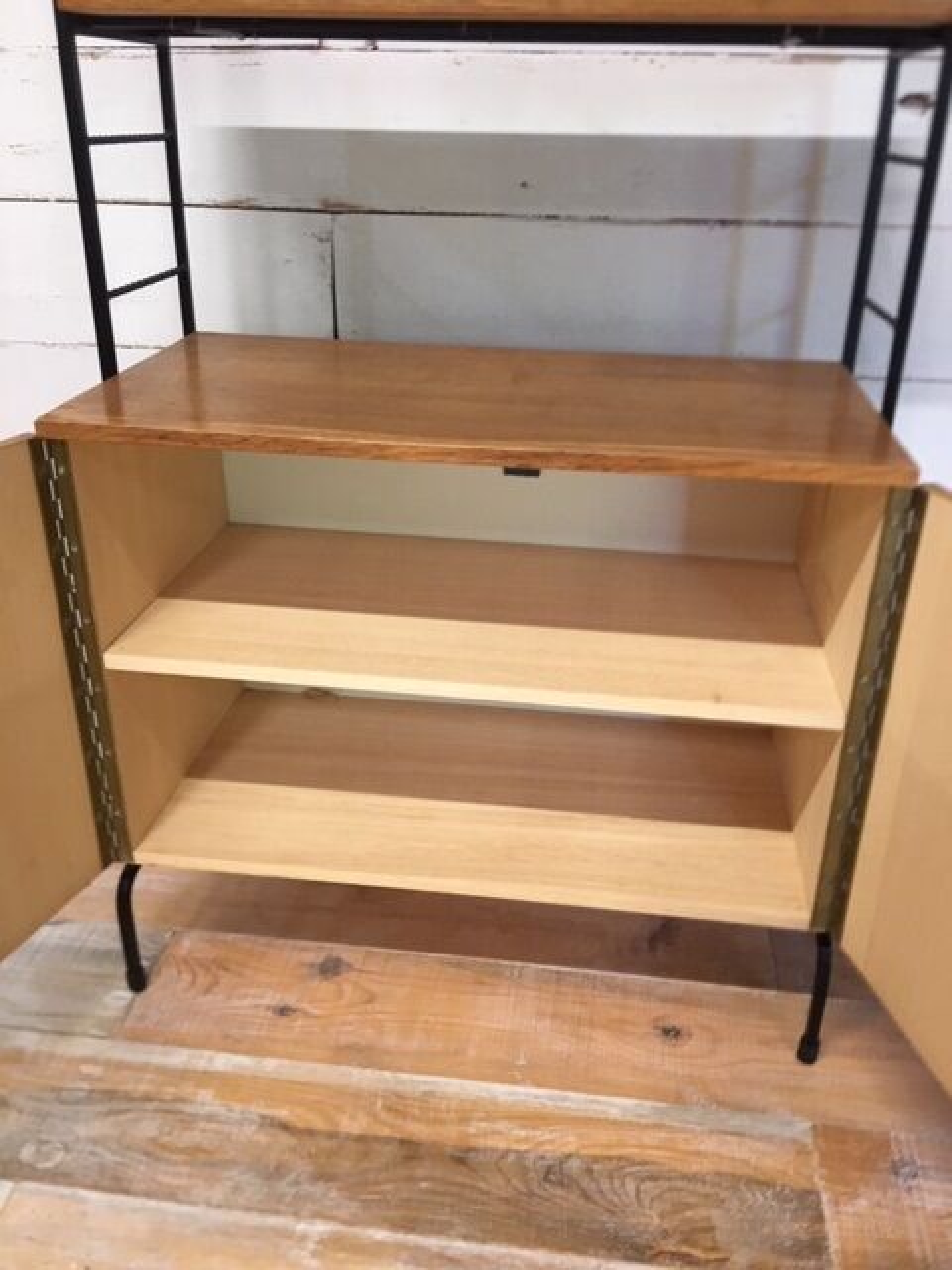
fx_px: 1063
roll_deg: -1.4
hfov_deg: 48.2
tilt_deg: -24.0
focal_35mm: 29
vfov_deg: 61.7
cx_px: 476
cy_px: 635
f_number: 2.2
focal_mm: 4.15
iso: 32
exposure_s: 1/17
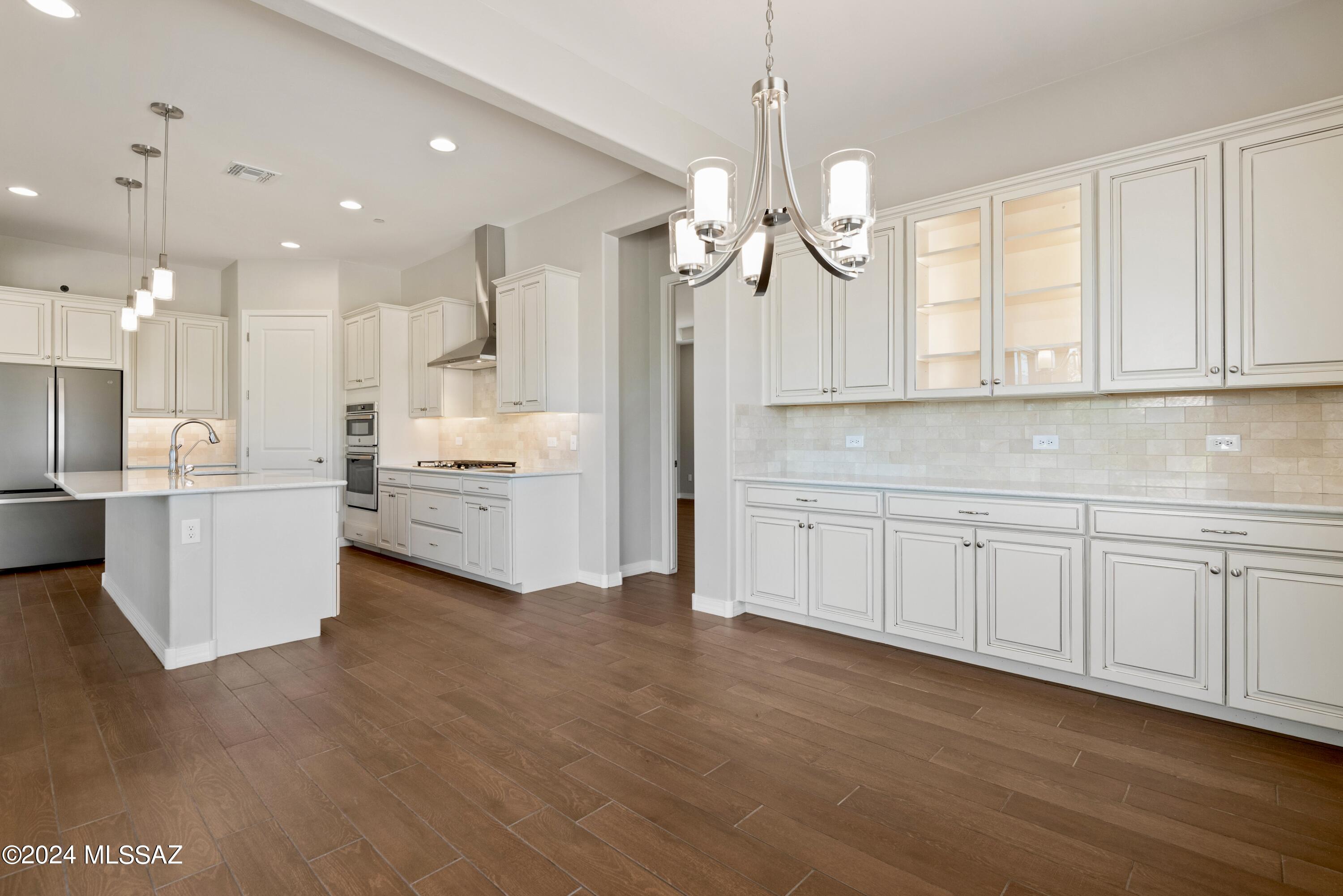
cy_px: 448
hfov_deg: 96.7
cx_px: 672
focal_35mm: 16
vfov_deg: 73.8
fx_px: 597
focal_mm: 16
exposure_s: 1/13
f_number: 8
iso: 400
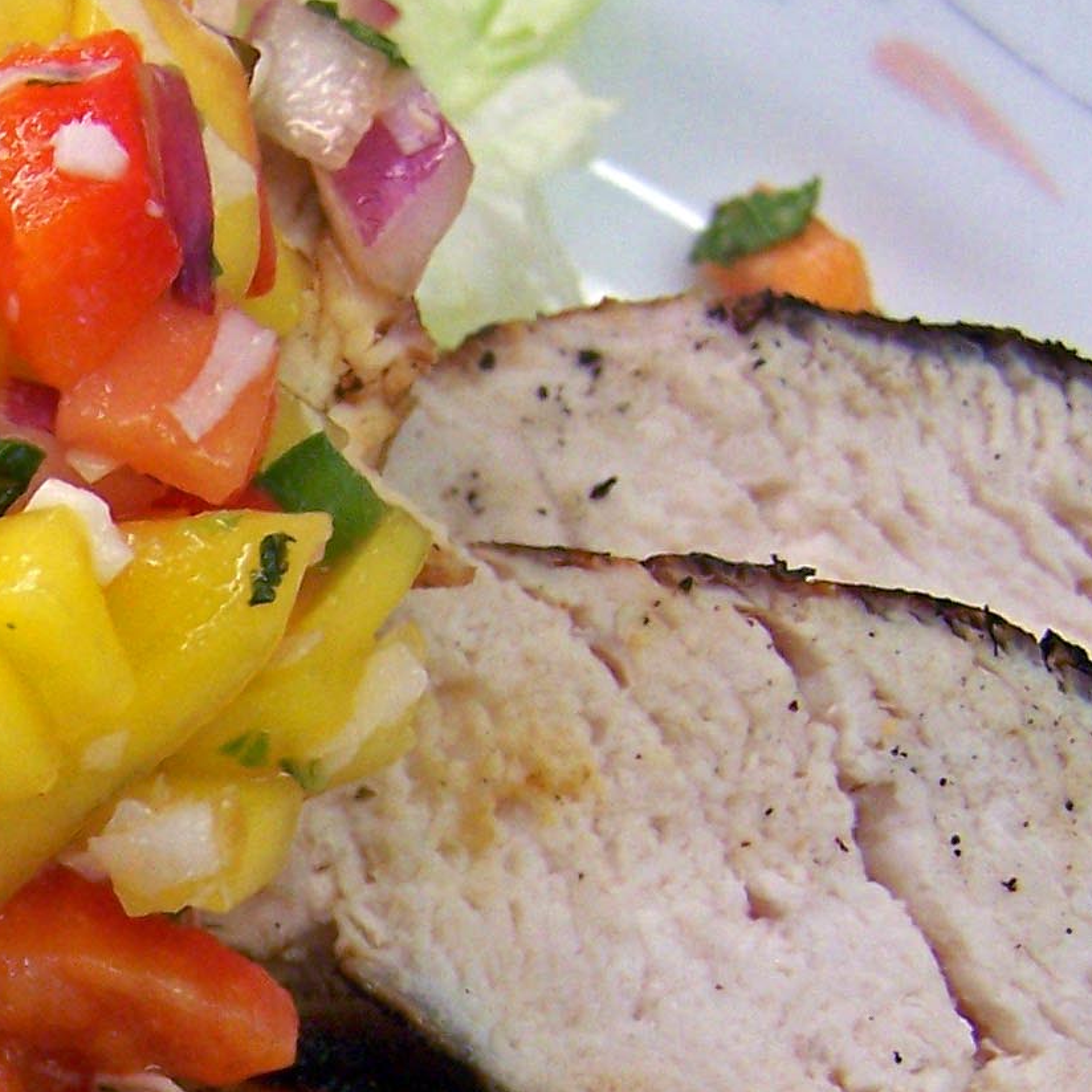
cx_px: -216
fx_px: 3747
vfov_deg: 16.3
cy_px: 1060
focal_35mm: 105
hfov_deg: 15.9
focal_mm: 6.3
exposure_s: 1/30
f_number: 2.8
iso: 140
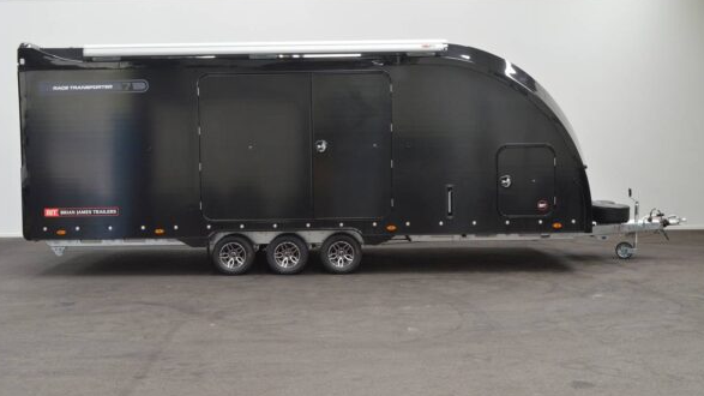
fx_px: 869
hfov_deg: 44.1
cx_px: 348
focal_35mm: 47
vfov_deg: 25.7
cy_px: 187
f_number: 14
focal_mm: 29
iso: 560
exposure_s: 1/6
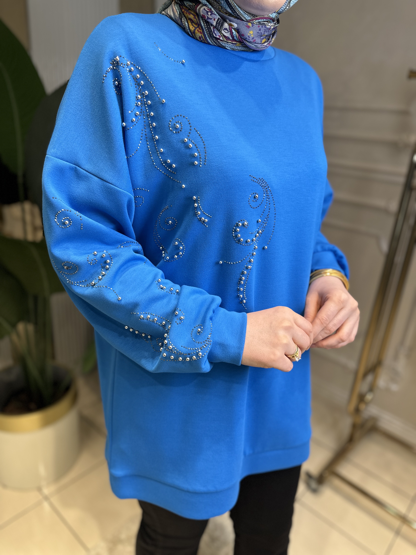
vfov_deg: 71.6
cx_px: 208
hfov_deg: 56.8
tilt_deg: -21.3
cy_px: 278
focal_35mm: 24
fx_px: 385
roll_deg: -4.6
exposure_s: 1/195
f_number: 1.78
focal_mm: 6.86
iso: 64
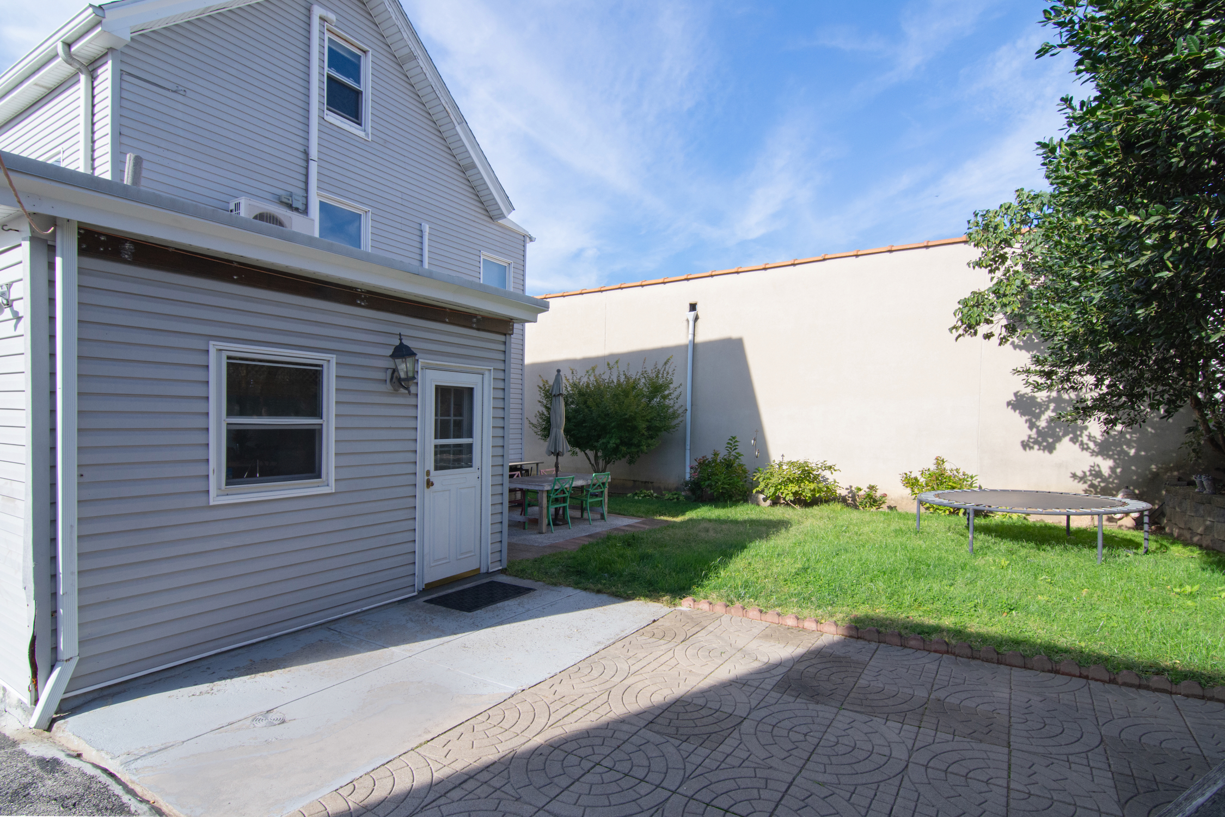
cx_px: 612
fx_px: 561
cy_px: 408
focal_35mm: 16
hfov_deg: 95.0
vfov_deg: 72.1
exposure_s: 1/250
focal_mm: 11
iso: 400
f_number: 14
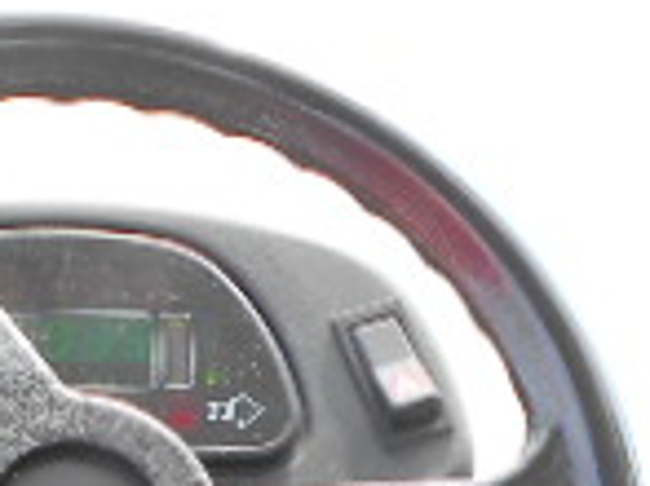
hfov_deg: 17.4
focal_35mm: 113
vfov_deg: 12.2
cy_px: 822
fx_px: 2120
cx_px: 371
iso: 80
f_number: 3.2
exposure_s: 1/125
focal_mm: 4.6
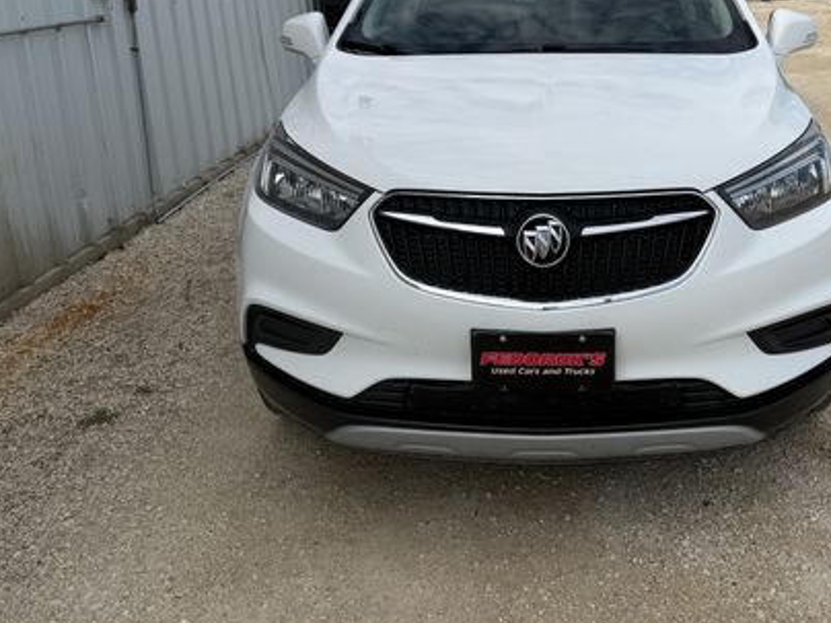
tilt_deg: -13.2
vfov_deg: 37.2
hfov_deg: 48.3
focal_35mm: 38
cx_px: 545
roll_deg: +3.0
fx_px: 912
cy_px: 191
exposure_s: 1/5714
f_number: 1.78
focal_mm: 6.76
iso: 80
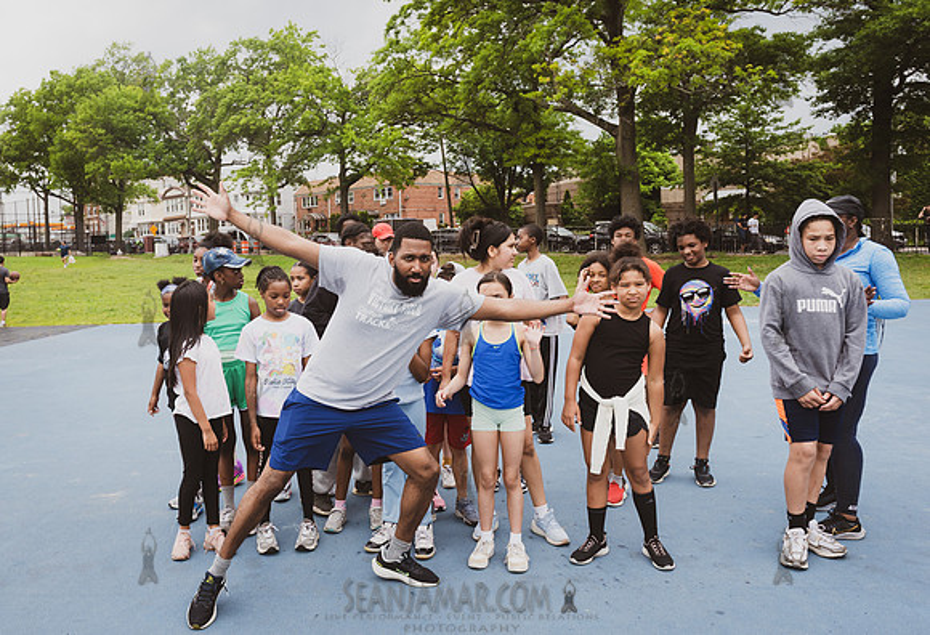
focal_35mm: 32
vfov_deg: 41.6
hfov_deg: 57.9
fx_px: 834
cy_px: 286
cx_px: 378
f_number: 5.6
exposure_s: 1/800
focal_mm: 26
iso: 400
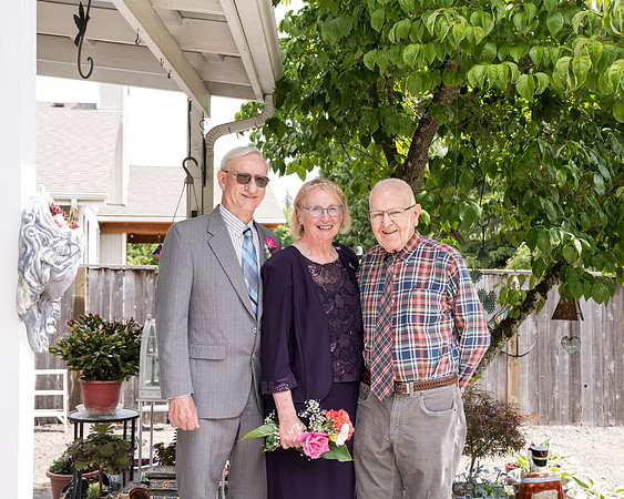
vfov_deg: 33.4
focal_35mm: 45
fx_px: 832
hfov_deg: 41.1
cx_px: 312
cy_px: 250
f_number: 5
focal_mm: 40
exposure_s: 1/500
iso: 400
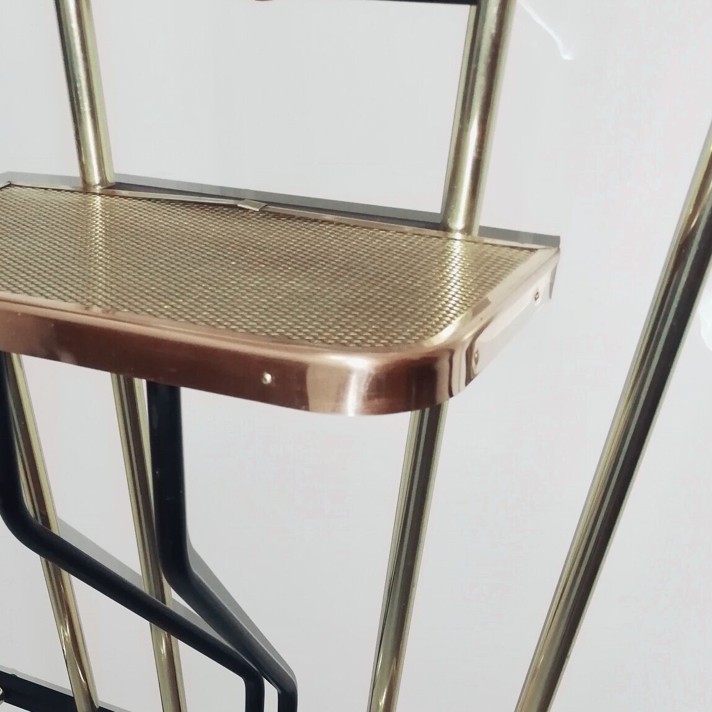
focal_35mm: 46
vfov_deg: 34.0
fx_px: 1070
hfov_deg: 36.2
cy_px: 687
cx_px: 208
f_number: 2.2
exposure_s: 1/33.3
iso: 200
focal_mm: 3.81
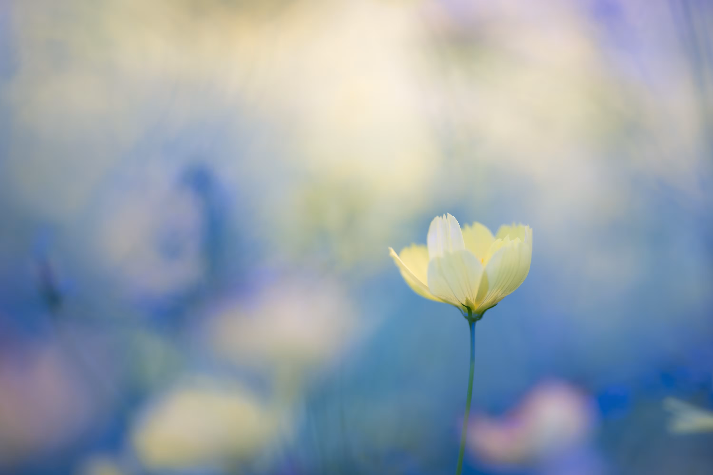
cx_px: 356
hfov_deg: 15.2
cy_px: 238
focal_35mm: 135
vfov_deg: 10.2
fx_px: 2674
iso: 100
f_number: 1.8
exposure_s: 1/500
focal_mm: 135
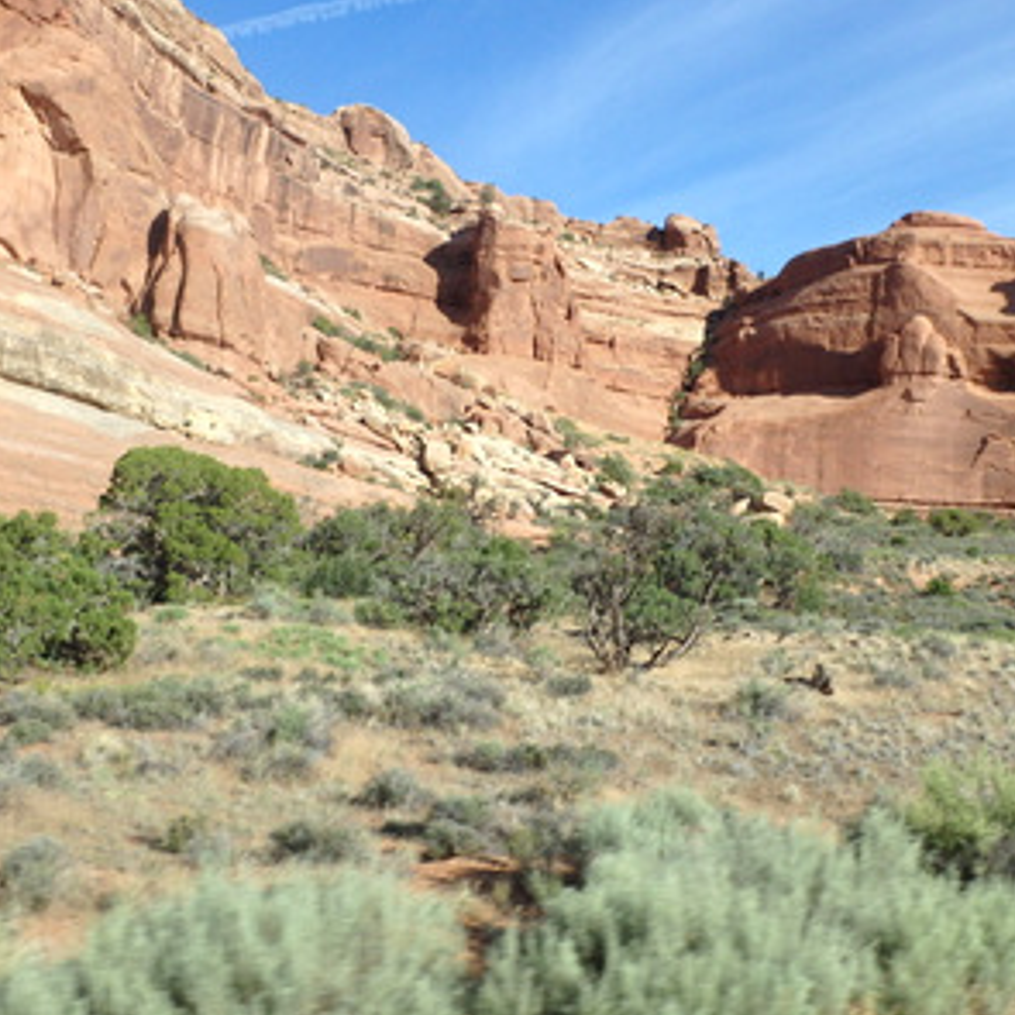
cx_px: 581
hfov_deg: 37.5
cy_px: 477
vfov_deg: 37.5
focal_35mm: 45
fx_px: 1493
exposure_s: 1/125
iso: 125
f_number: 11
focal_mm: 5.4
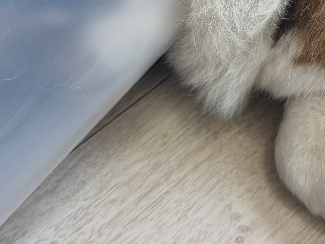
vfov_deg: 20.7
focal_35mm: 66
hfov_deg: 29.1
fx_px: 620
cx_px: 226
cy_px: -51
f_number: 1.8
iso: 200
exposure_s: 1/50
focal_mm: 5.59
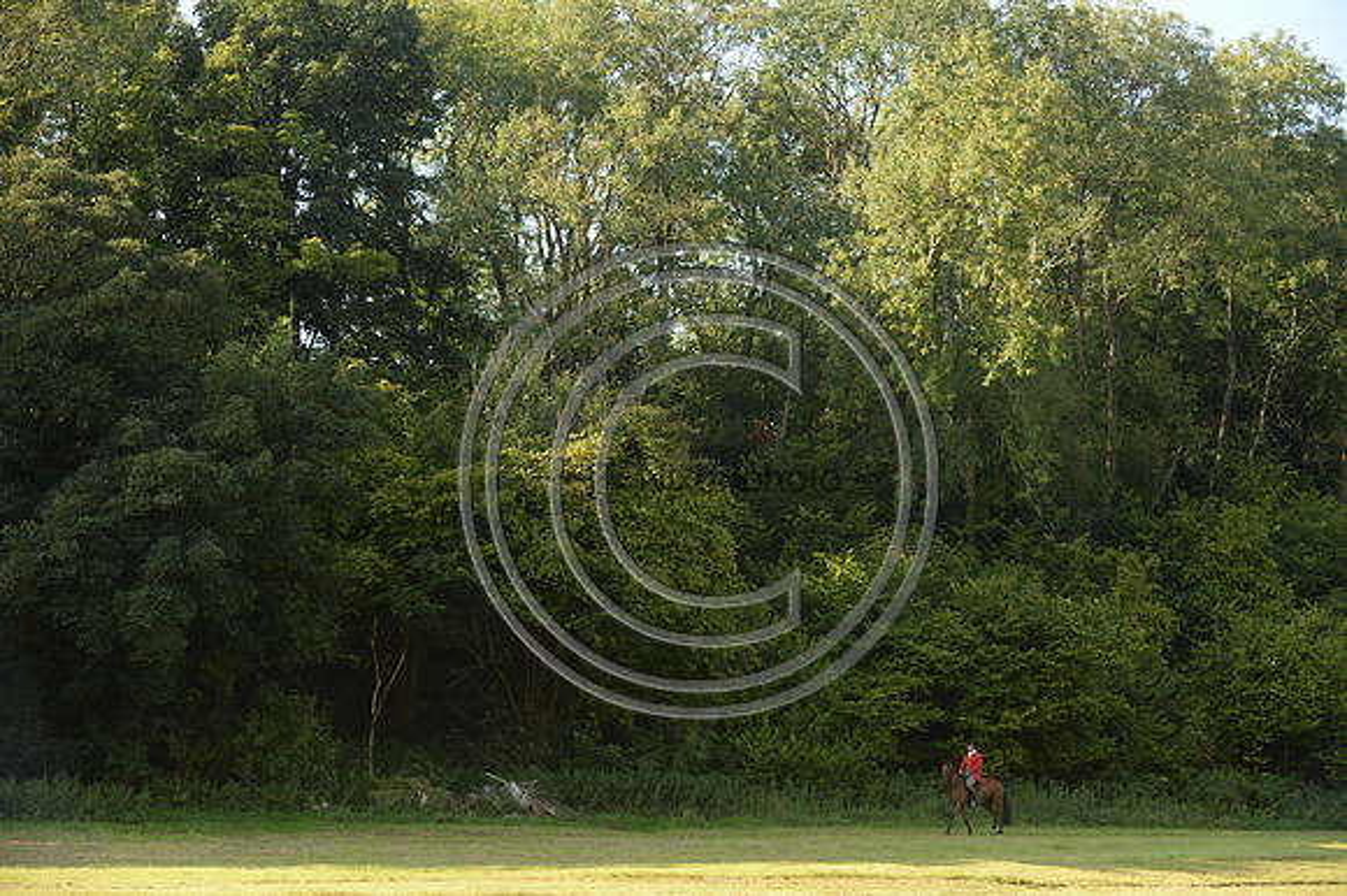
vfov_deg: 13.9
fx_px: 3665
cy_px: 448
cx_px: 674
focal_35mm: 98
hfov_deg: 20.8
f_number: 5.6
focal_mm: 98
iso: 800
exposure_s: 1/640
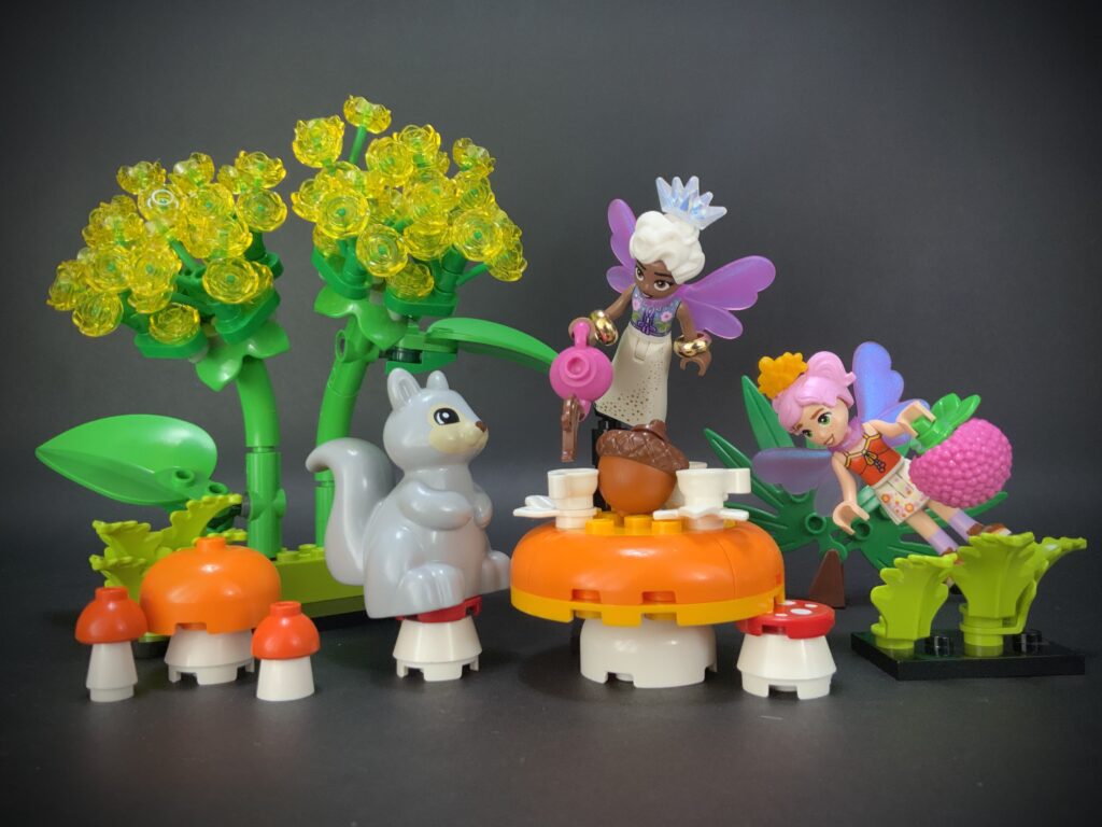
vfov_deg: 48.2
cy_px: 414
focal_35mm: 29
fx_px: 923
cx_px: 551
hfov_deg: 61.7
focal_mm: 3
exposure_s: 1/60
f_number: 1.8
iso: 100
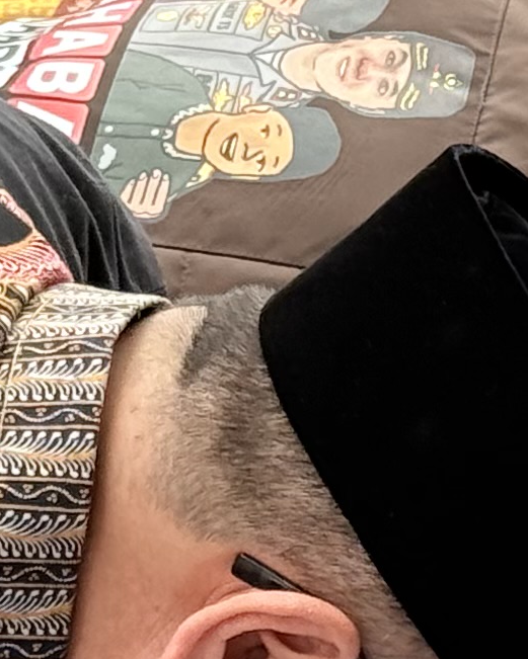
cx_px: 400
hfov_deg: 5.3
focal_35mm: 290
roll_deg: -2.6
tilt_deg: -14.5
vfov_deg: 6.7
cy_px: 103
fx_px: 5663
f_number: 1.78
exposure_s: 1/225
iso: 125
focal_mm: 6.76
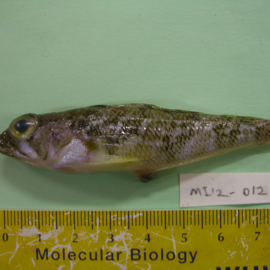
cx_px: 164
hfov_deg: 37.4
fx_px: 397
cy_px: 135
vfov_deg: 37.6
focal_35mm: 45
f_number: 2.8
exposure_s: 1/20
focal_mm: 7.9
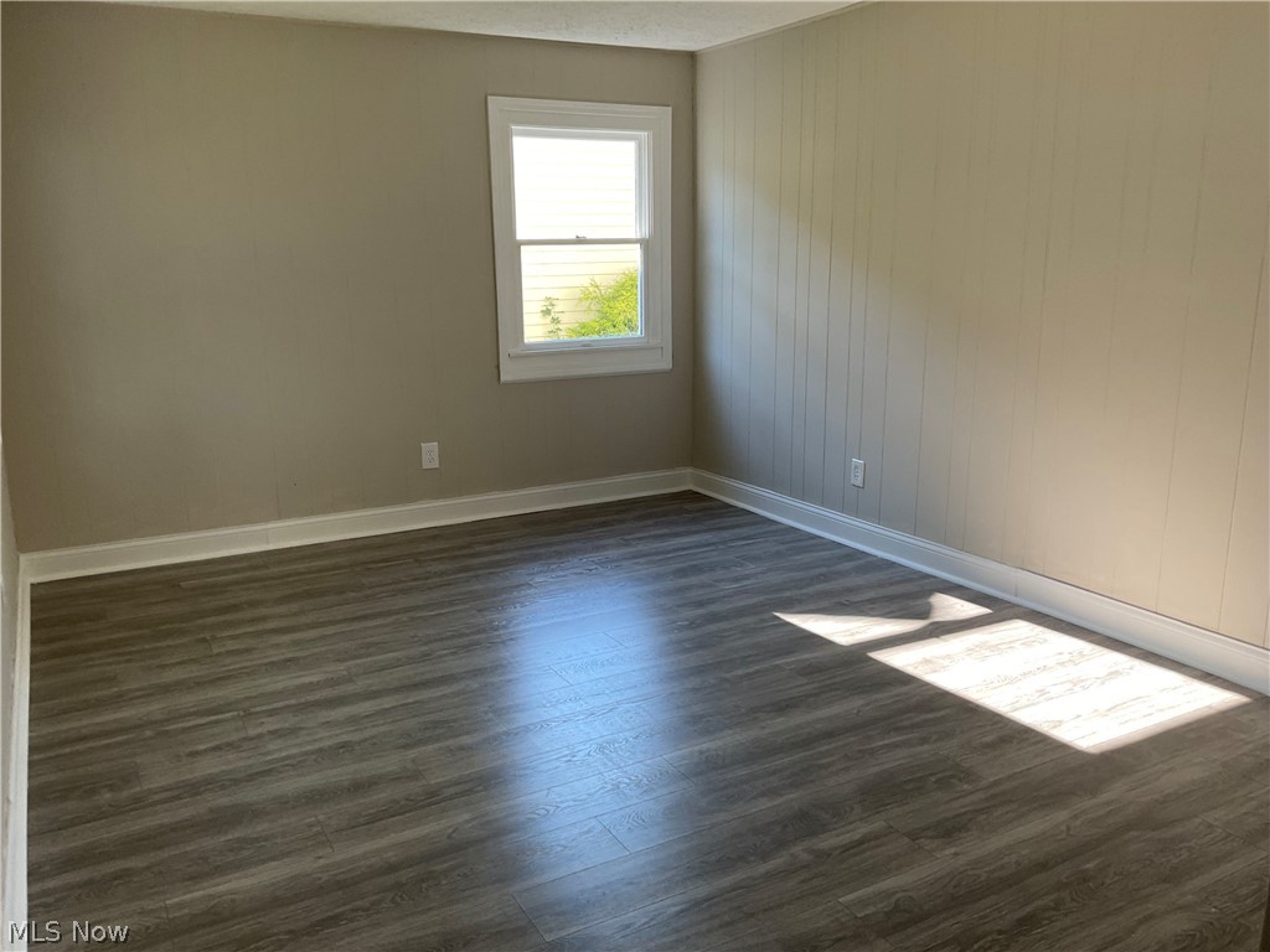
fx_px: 1064
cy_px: 476
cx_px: 635
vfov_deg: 48.2
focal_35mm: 29
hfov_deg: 61.7
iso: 40
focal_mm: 3
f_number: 1.8
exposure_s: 1/120
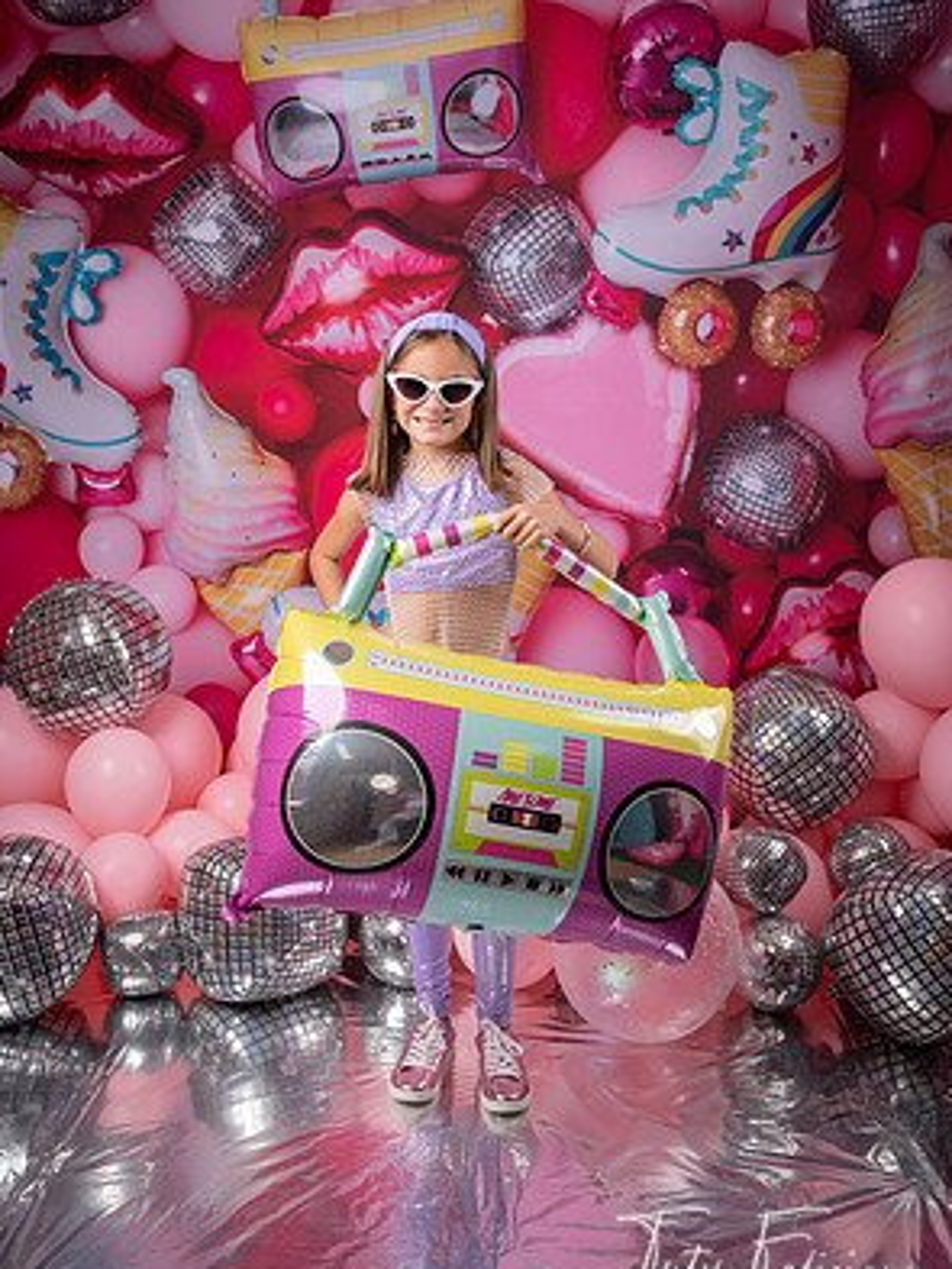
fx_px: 1209
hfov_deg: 43.0
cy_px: 646
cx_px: 481
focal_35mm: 33
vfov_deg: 55.3
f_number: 4.5
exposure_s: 1/200
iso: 64
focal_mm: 30
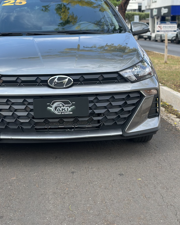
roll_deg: +0.1
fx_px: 466
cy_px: 76
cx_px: 57
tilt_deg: -5.7
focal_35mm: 70
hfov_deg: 21.7
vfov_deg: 27.0
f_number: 1.78
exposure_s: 1/1157
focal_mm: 6.86
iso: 80
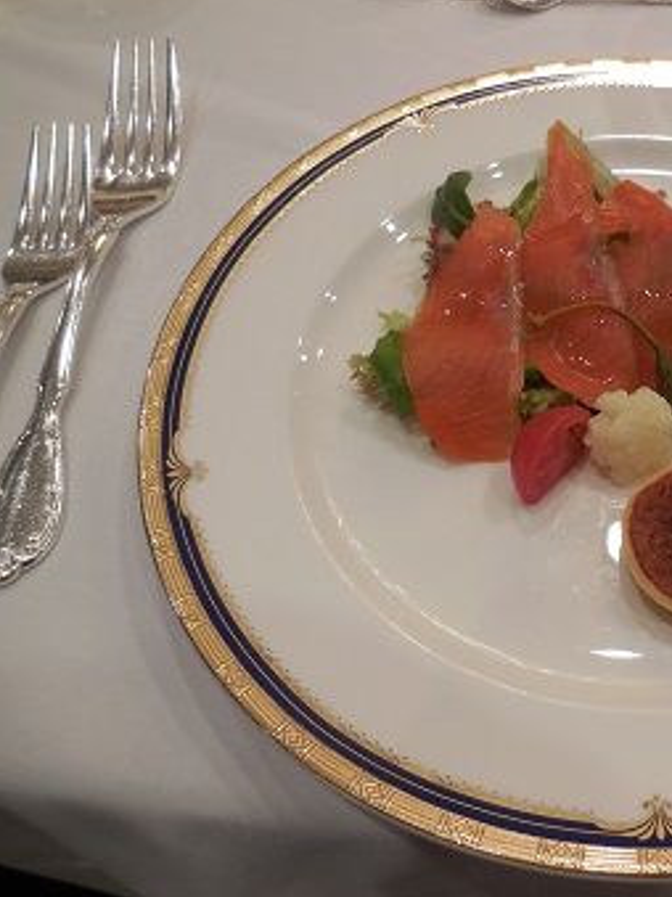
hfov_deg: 38.8
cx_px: 607
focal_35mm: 34
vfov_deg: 54.0
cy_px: 447
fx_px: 881
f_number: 3.1
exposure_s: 1/30
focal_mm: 4.5
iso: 180
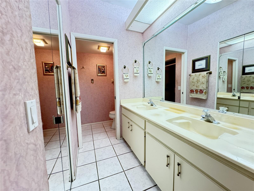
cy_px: 96
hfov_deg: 102.1
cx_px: 127
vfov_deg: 85.7
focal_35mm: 14
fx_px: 103
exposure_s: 1/60
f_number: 2.2
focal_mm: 2.22
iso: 400
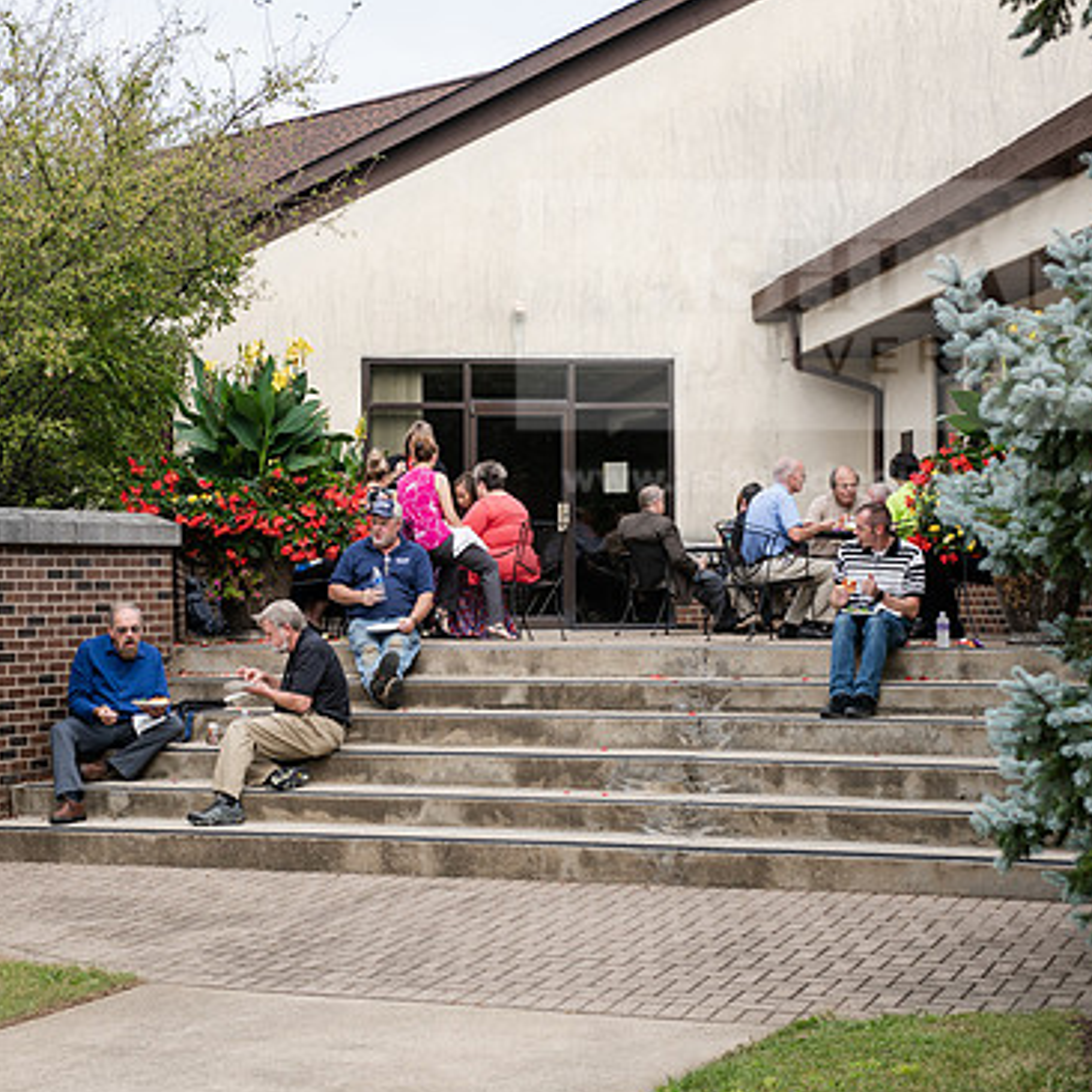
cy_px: 542
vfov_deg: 23.4
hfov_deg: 23.3
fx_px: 2641
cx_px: 427
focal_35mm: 74
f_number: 4.5
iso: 80
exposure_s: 1/320
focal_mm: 55
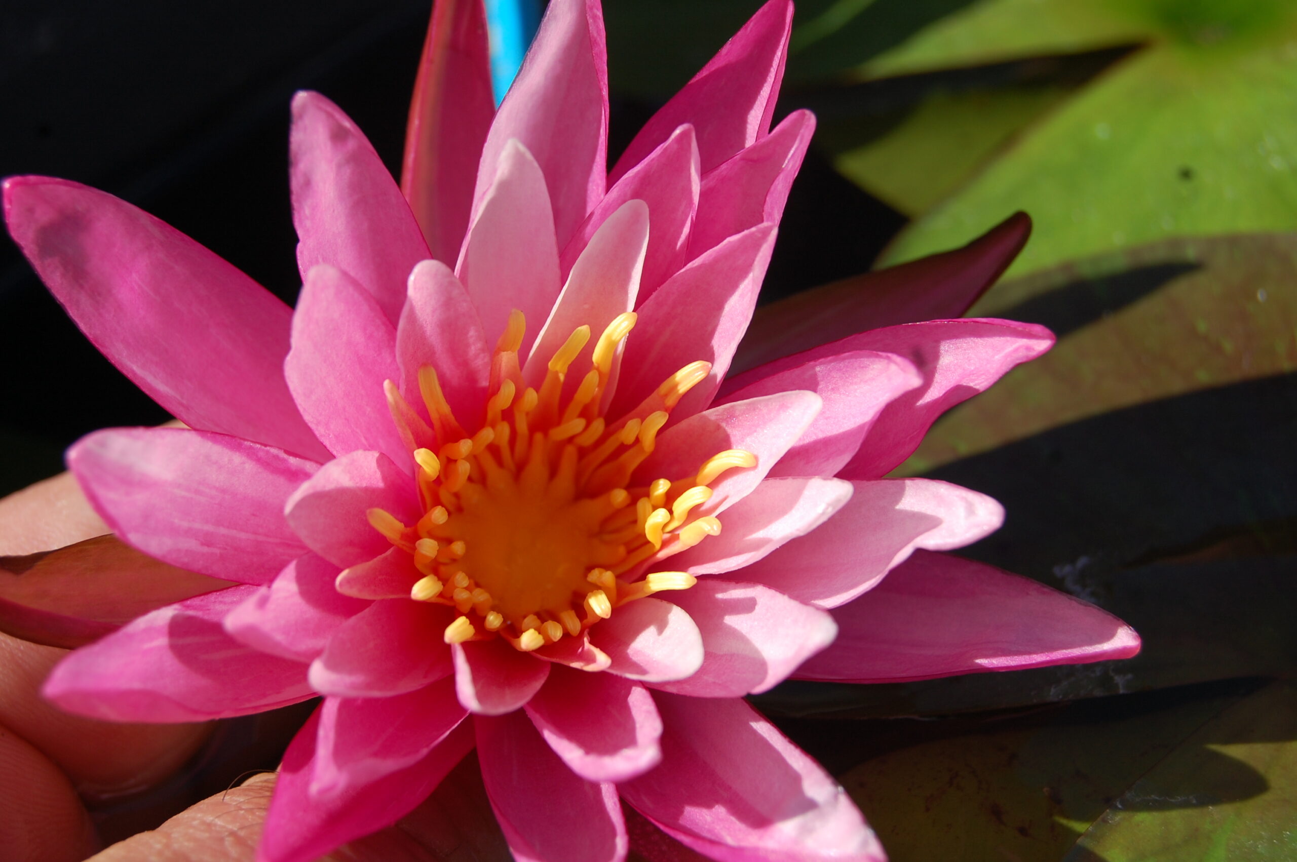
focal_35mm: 75
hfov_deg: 27.0
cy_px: 431
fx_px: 2700
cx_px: 648
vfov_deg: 18.1
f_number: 10
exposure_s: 1/320
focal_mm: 50
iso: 200
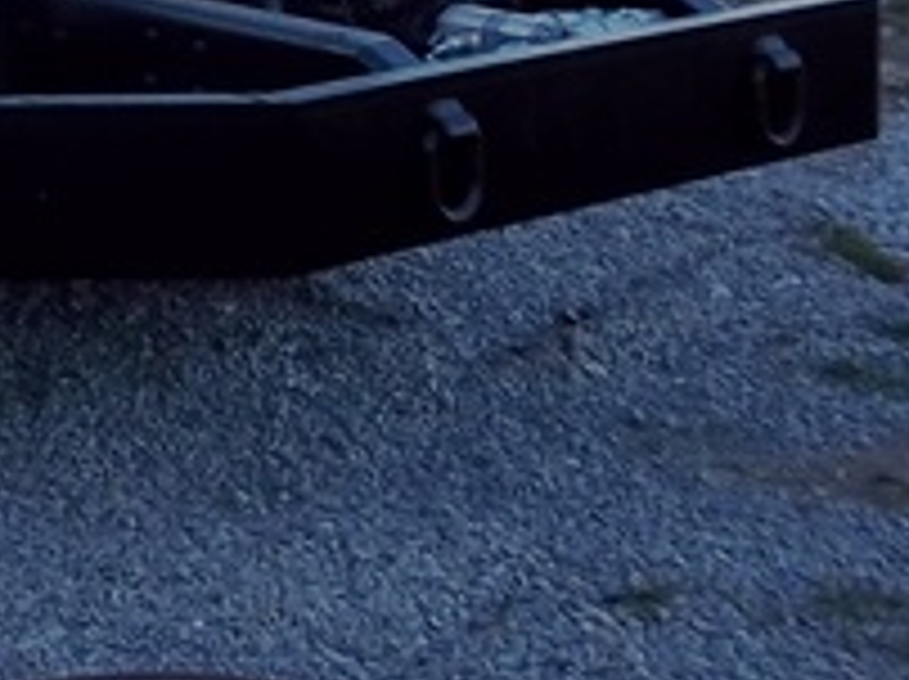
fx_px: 2544
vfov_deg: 14.6
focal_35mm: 97
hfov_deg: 18.7
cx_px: -292
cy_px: -189
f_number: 3.1
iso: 80
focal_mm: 6.5
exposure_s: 1/250
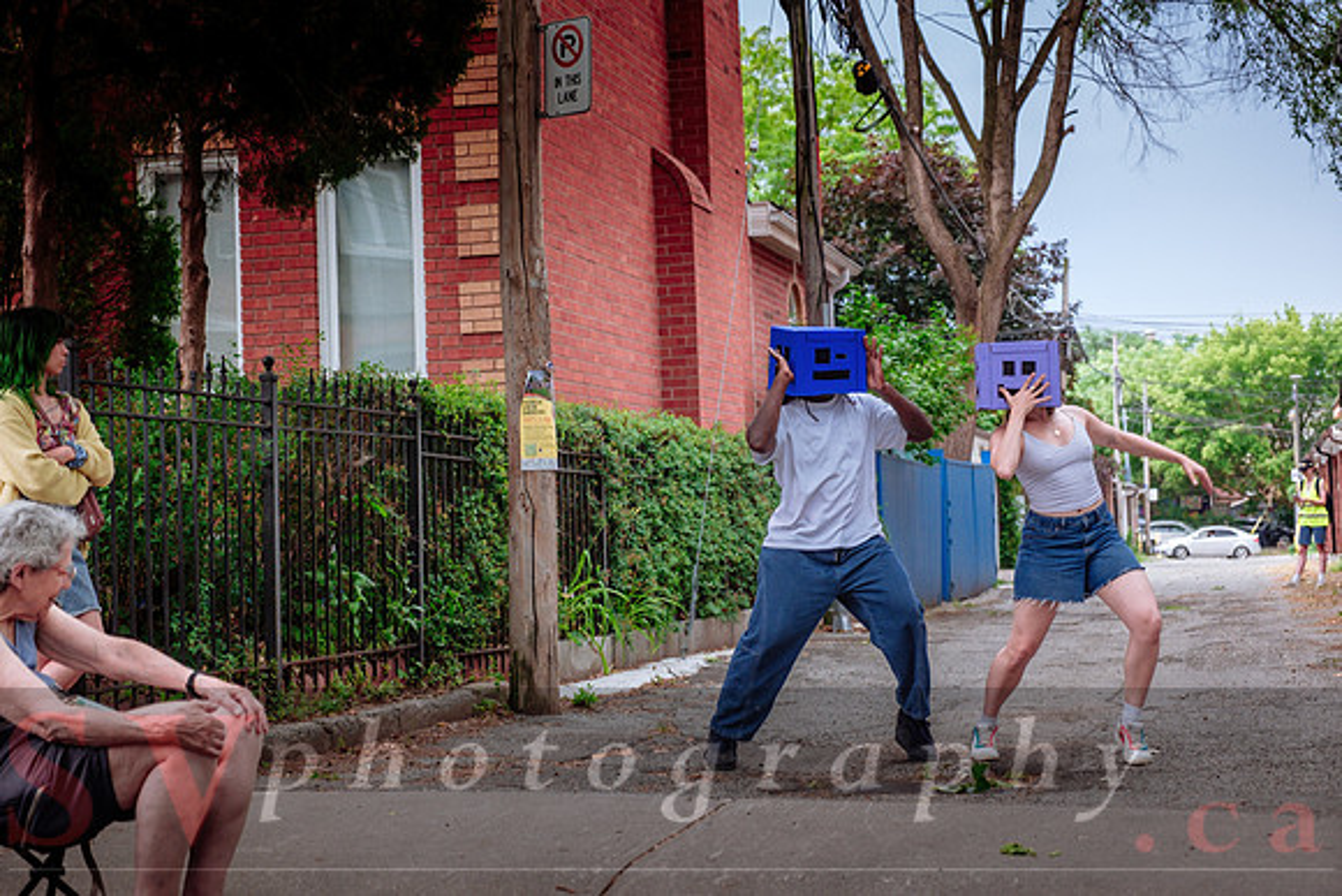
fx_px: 2354
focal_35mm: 63
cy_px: 448
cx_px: 678
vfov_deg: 21.5
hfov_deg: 31.8
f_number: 2.8
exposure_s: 1/200
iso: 500
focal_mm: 41.4
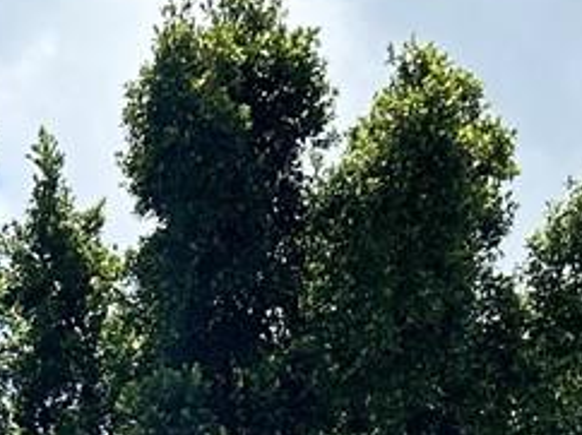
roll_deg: -0.5
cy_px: 906
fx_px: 2671
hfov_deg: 12.0
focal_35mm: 159
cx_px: -209
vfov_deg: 8.7
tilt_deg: +3.5
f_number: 1.78
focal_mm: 6.86
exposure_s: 1/5848
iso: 80
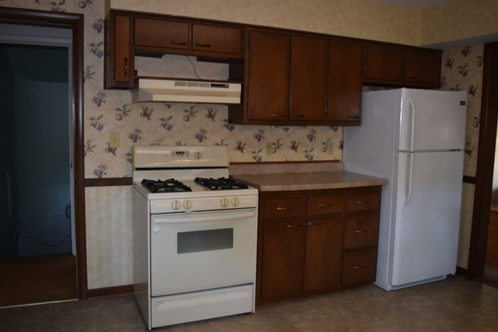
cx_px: 243
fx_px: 429
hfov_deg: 60.3
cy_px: 163
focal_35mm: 31
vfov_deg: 42.3
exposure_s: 1/60
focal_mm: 20
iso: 800
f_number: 3.8
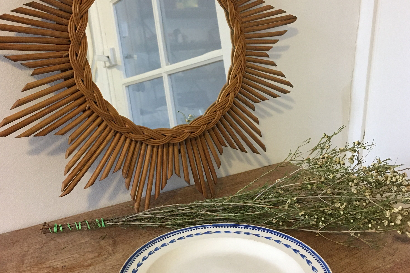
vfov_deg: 32.6
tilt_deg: -15.7
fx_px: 467
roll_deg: -1.0
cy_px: 119
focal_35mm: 41
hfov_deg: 47.4
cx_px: 208
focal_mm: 4.15
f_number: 2.2
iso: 200
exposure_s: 1/25
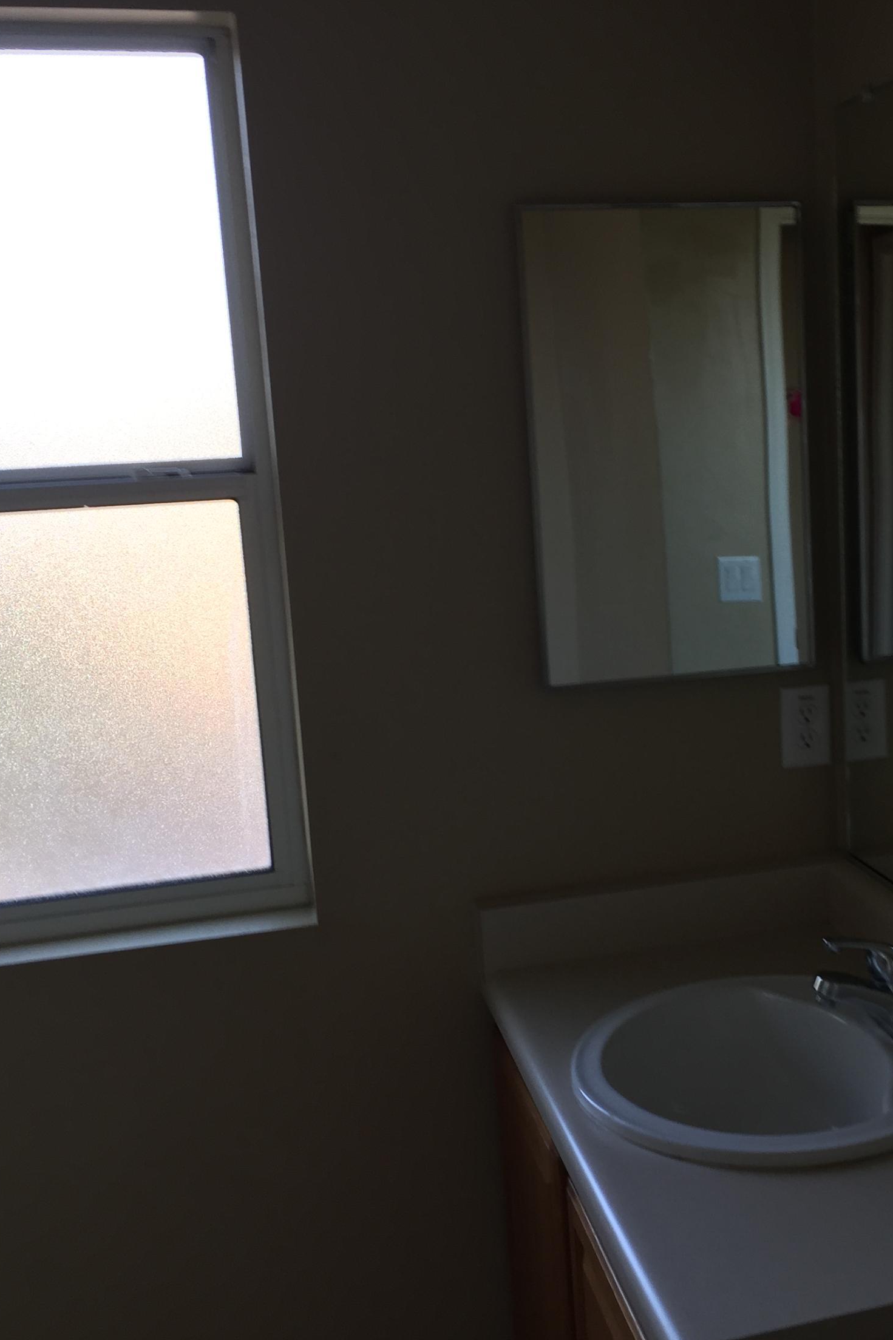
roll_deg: +1.9
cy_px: 663
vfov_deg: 47.4
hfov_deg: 32.2
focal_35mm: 41
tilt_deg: -10.3
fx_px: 1526
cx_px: 630
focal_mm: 4.15
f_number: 2.2
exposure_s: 1/40
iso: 32
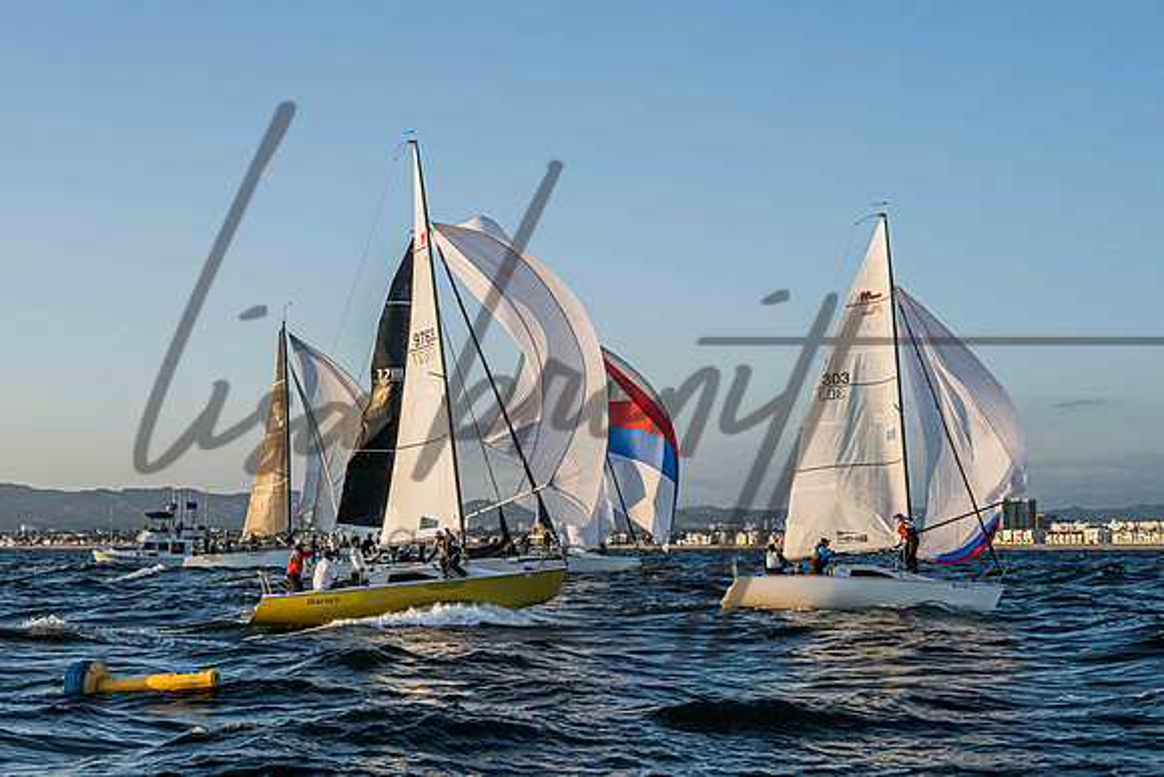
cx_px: 478
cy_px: 303
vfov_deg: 24.1
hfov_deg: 35.4
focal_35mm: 56
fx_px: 1818
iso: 640
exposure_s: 1/1000
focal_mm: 41
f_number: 8
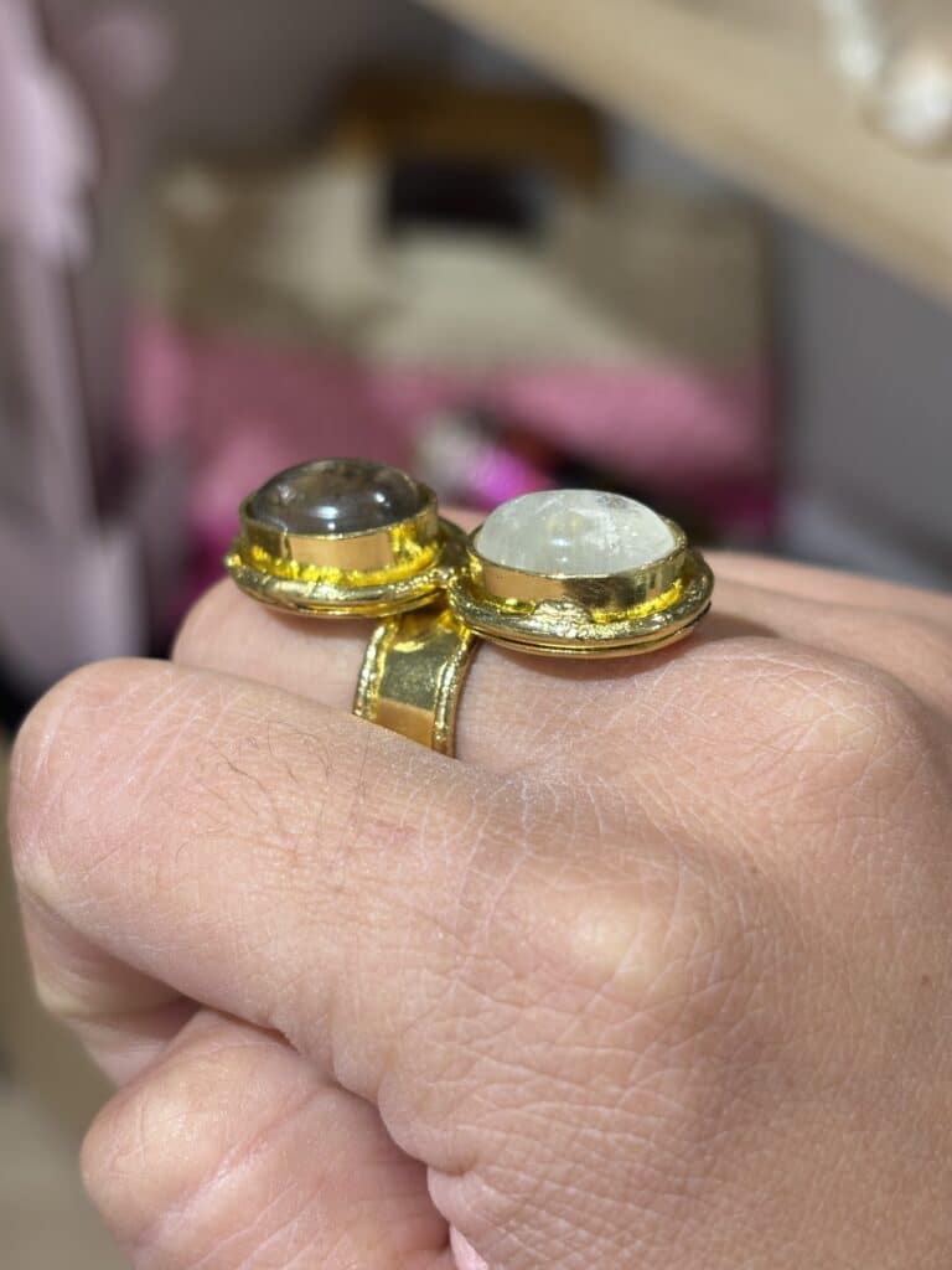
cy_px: 635
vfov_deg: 36.8
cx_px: 476
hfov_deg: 28.0
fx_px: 1907
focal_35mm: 52
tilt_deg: -46.8
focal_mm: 5.96
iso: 32
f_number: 1.6
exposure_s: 1/50
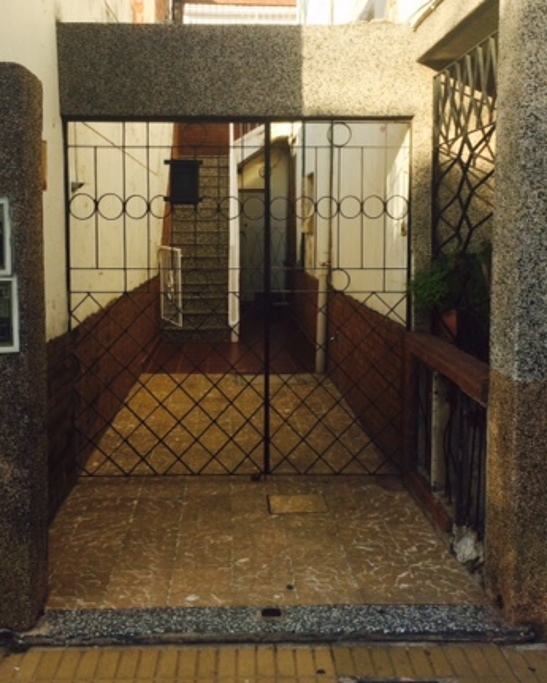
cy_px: 304
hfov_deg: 35.7
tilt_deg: -5.0
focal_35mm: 42
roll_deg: +1.6
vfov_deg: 43.7
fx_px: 850
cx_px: 262
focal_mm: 4.15
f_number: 2.2
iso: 32
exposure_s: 1/1140
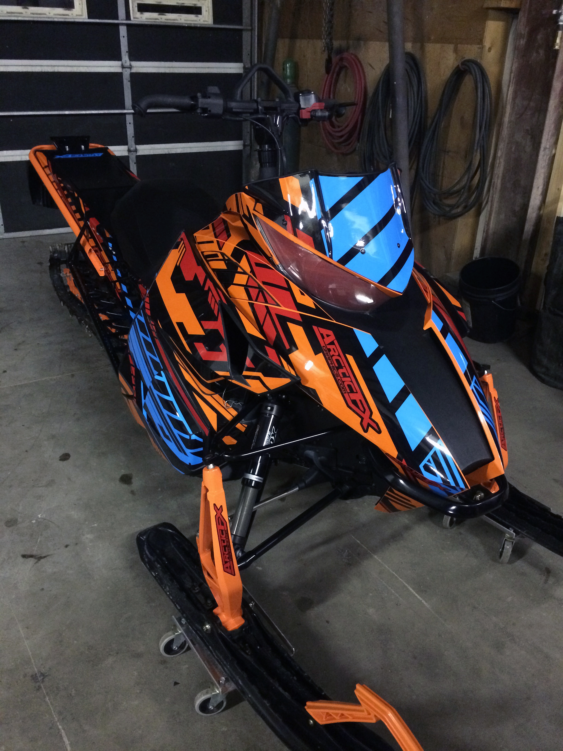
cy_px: 376
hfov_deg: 48.2
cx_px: 282
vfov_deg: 61.7
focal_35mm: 29
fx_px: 629
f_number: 2.2
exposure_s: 1/15
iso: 400
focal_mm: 4.15
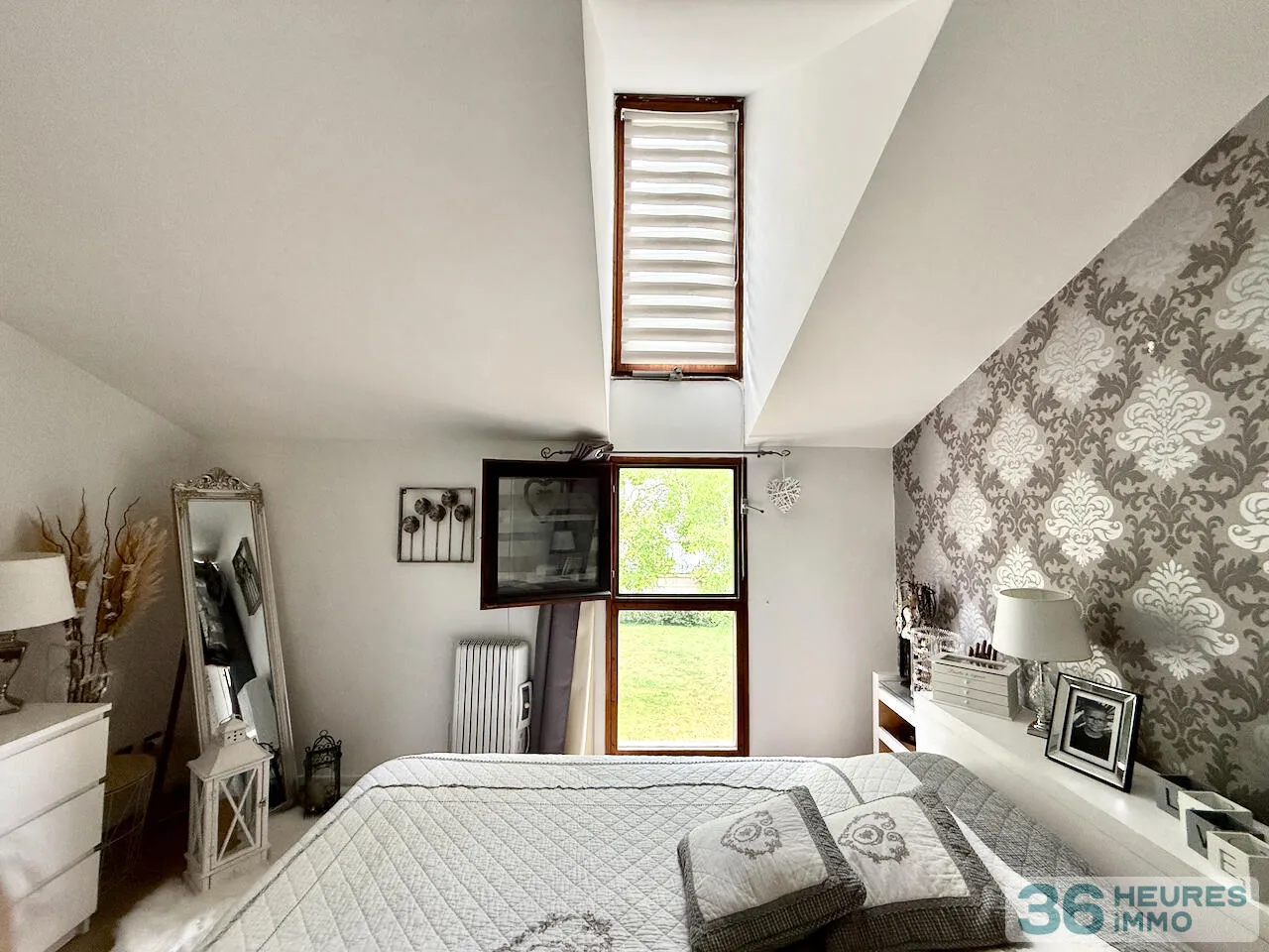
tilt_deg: +2.7
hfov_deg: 102.1
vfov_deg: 85.7
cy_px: 476
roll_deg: -1.2
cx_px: 634
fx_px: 513
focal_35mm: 14
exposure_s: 1/99
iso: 160
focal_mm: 2.22
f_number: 2.2
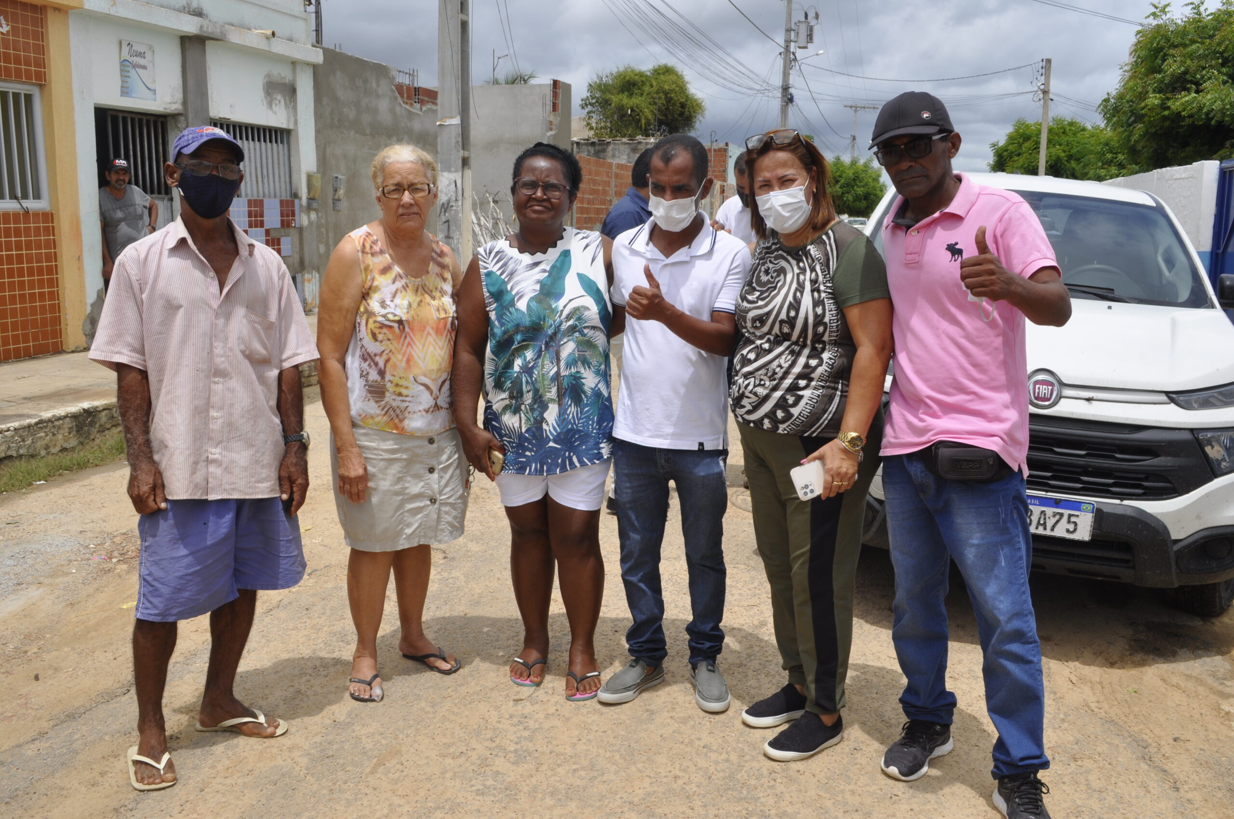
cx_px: 617
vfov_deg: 39.9
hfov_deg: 57.3
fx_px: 1130
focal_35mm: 33
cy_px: 410
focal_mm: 22
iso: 200
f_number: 14
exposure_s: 1/200
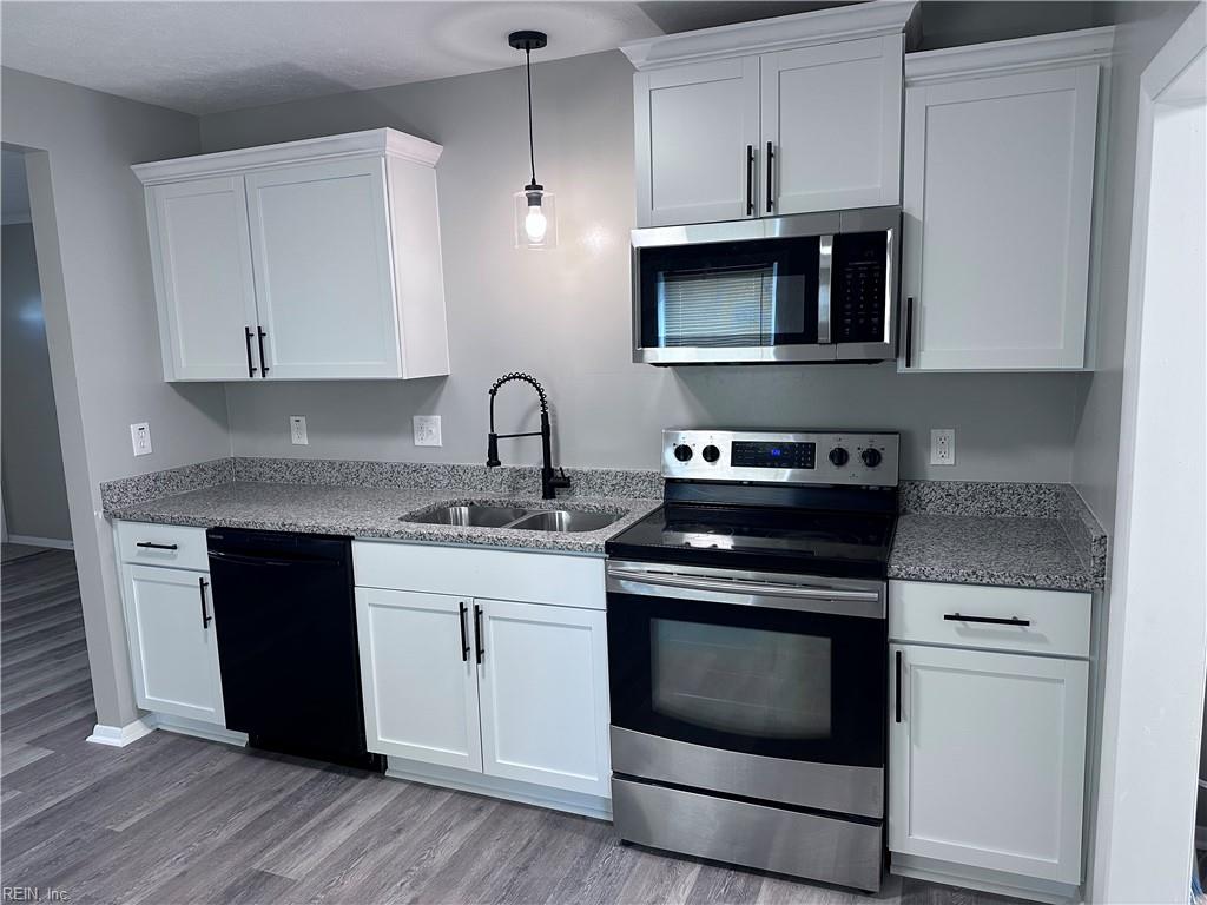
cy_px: 452
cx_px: 604
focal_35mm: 24
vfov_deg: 56.8
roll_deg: +2.6
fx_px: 837
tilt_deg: -6.7
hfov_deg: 71.6
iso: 200
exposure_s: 1/120
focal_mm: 6.86
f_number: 1.78
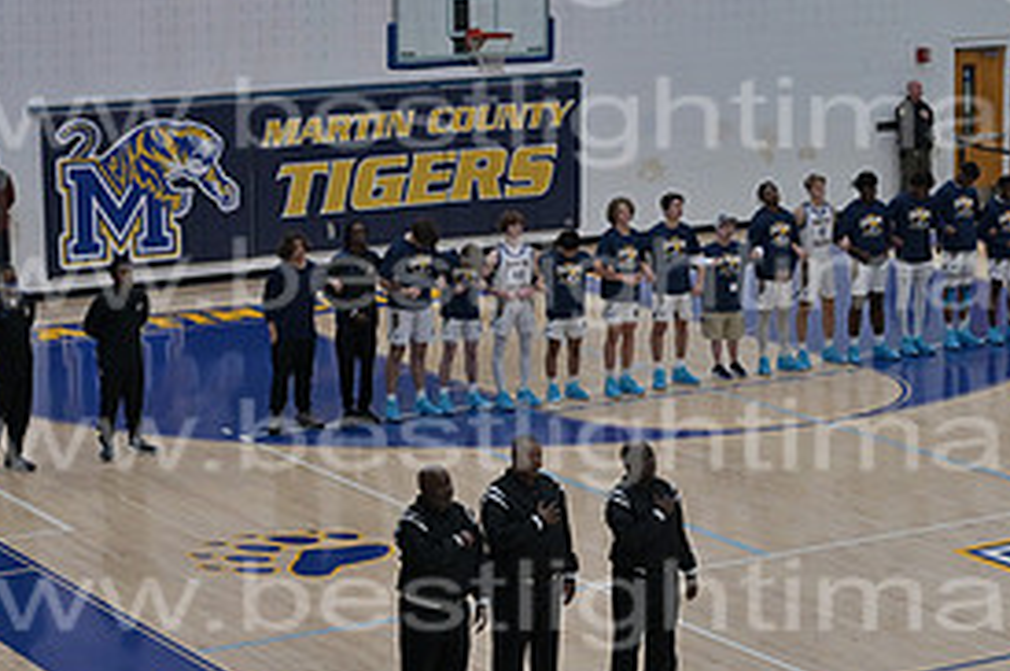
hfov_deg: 19.2
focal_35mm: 106
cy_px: 203
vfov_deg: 12.9
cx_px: 719
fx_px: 2970
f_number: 4
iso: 1600
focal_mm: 50
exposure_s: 1/400
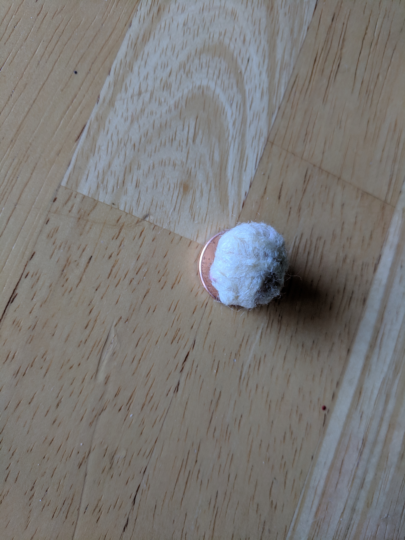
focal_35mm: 26
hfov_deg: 53.1
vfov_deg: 67.3
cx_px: 202
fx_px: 406
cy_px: 270
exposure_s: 1/60
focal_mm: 4.67
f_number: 2
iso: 190
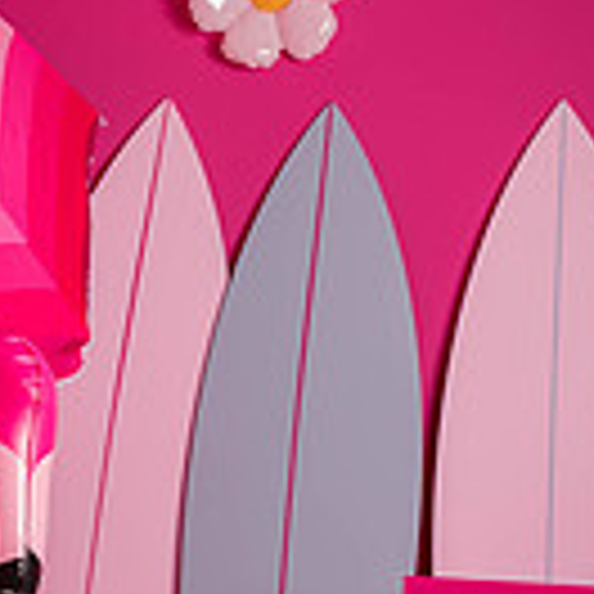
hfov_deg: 16.2
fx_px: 2077
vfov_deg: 16.0
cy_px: 558
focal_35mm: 107
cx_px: 184
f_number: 5
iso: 64
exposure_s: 1/200
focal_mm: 37
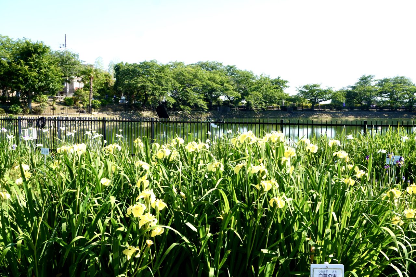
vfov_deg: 40.0
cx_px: 208
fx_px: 381
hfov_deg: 57.2
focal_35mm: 33
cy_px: 138
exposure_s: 1/125
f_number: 8
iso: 100
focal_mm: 22
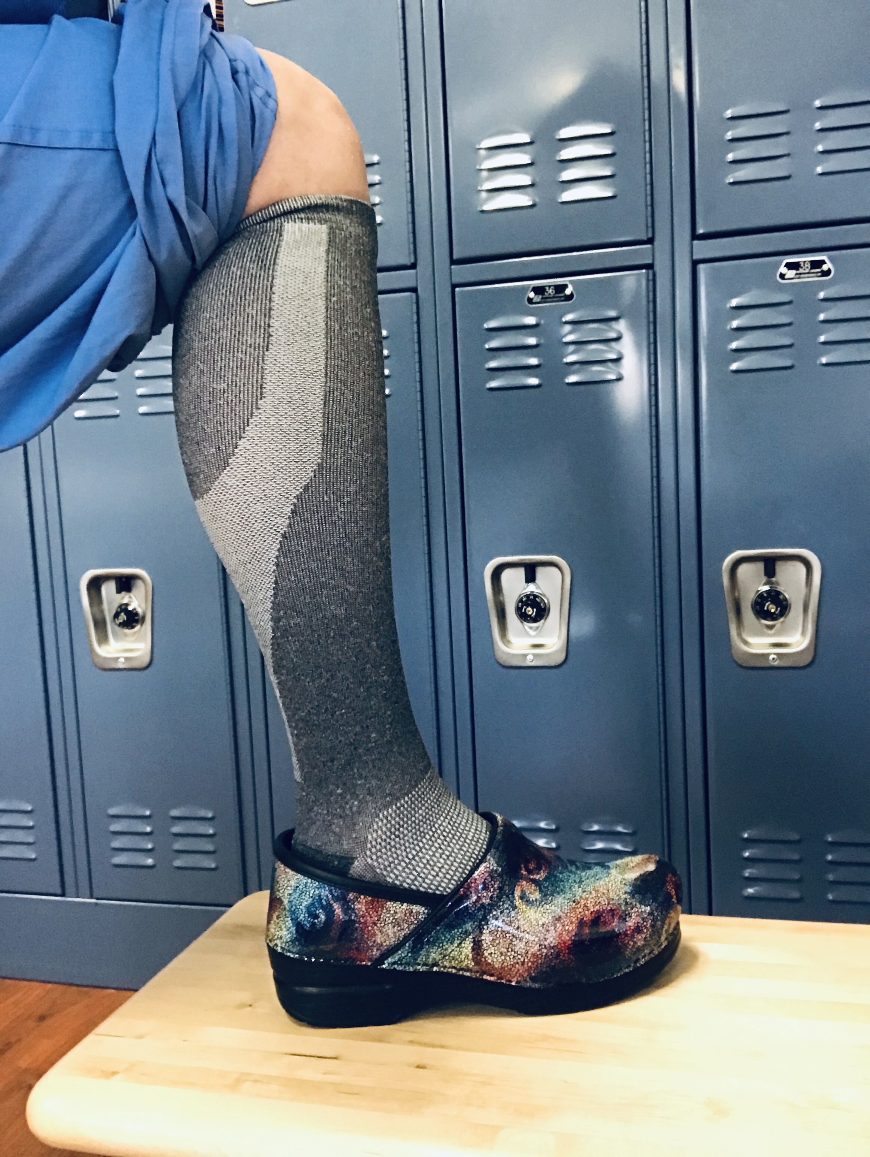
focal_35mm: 32
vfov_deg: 56.8
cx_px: 435
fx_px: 1071
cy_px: 578
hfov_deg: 44.2
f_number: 2.2
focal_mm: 2.87
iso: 200
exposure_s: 1/20
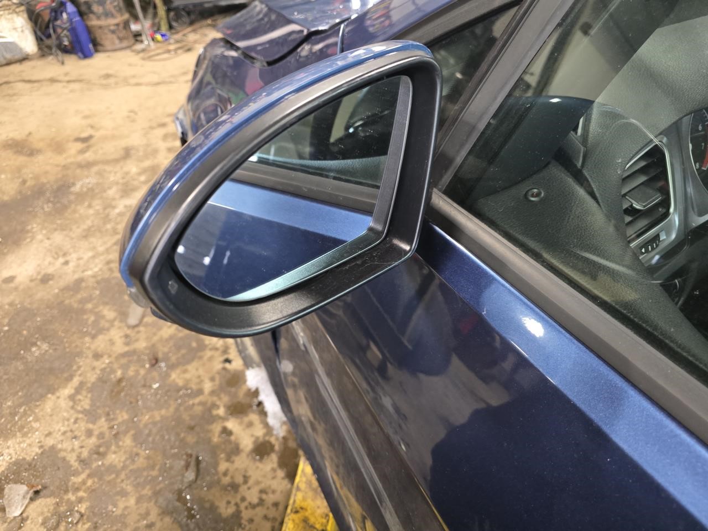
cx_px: 354
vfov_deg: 58.9
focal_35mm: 23
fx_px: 470
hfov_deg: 73.9
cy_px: 266
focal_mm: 6.3
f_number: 1.7
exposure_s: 1/60
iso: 800
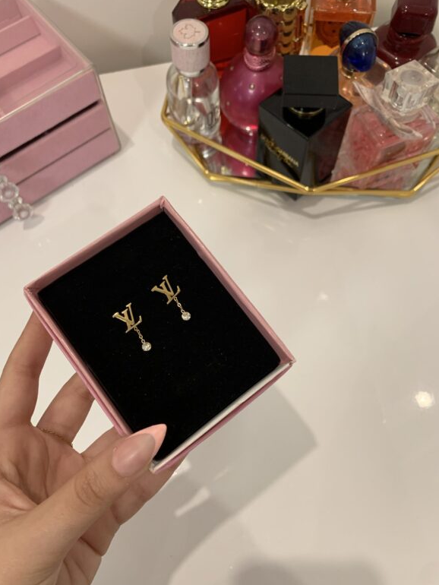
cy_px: 300
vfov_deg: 65.3
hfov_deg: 51.4
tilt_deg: -67.0
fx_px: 456
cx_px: 213
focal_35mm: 27
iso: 160
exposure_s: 1/50
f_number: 1.8
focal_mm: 4.25
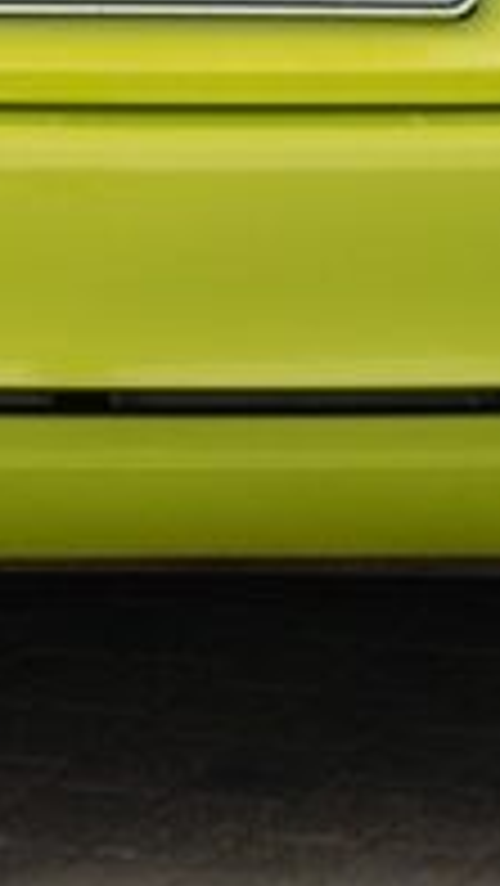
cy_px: -245
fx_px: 8663
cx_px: 212
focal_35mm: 368
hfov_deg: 3.3
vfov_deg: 5.8
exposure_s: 1/800
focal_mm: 54
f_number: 3.2
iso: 100
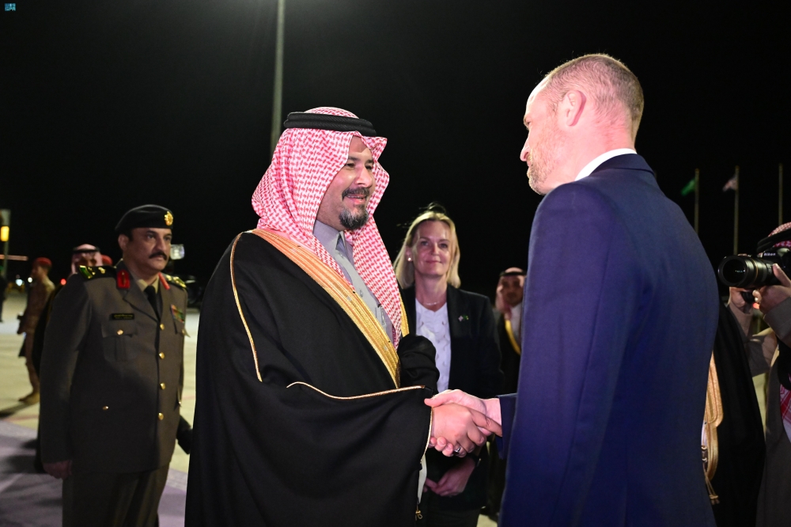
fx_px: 692
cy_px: 264
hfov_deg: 59.5
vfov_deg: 41.7
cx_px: 396
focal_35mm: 32
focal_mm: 31.5
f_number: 3.2
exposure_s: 1/160
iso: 8000
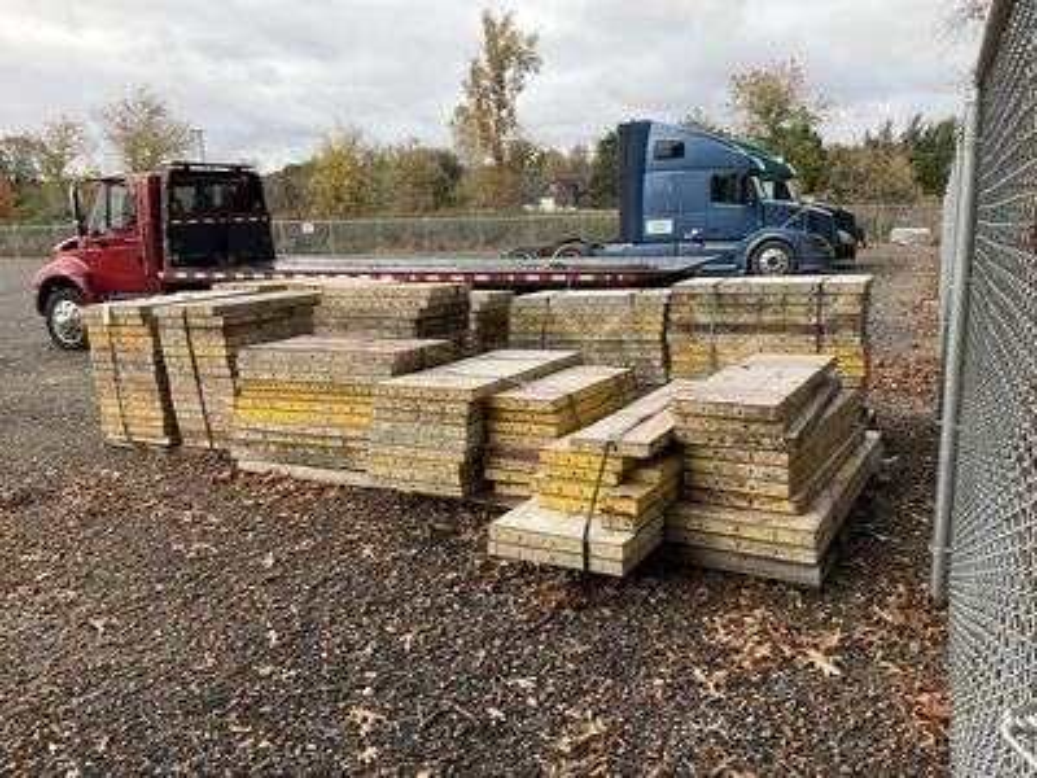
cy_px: 389
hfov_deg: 61.7
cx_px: 518
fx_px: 869
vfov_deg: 48.2
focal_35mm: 29
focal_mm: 3
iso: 25
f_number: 1.8
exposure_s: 1/358
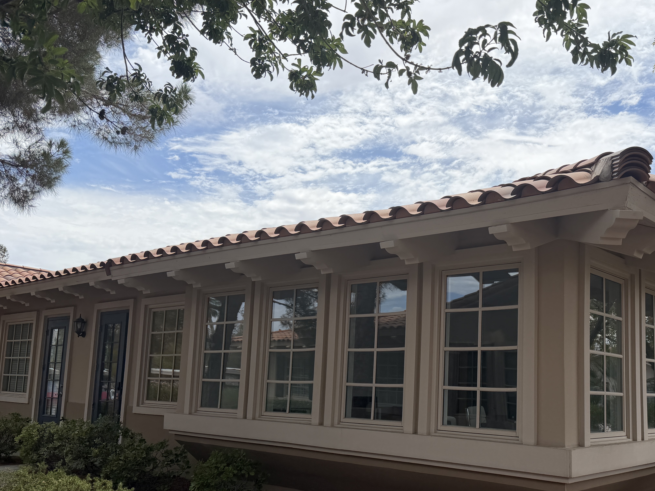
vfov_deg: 41.5
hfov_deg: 53.0
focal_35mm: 34
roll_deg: -2.3
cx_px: 434
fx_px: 643
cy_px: 308
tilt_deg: +5.5
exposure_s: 1/5714
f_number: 1.78
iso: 80
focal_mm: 6.76
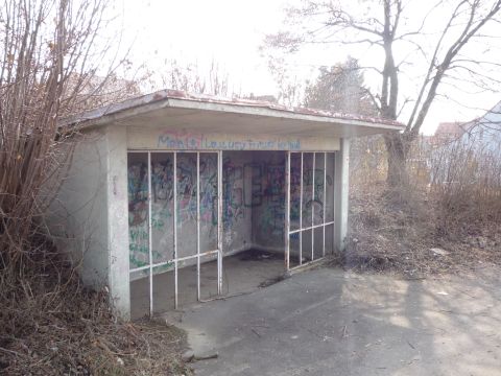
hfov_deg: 56.8
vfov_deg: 44.2
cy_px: 188
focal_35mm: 32
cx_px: 250
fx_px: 463
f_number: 4
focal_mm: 5.2
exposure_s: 1/100
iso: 100
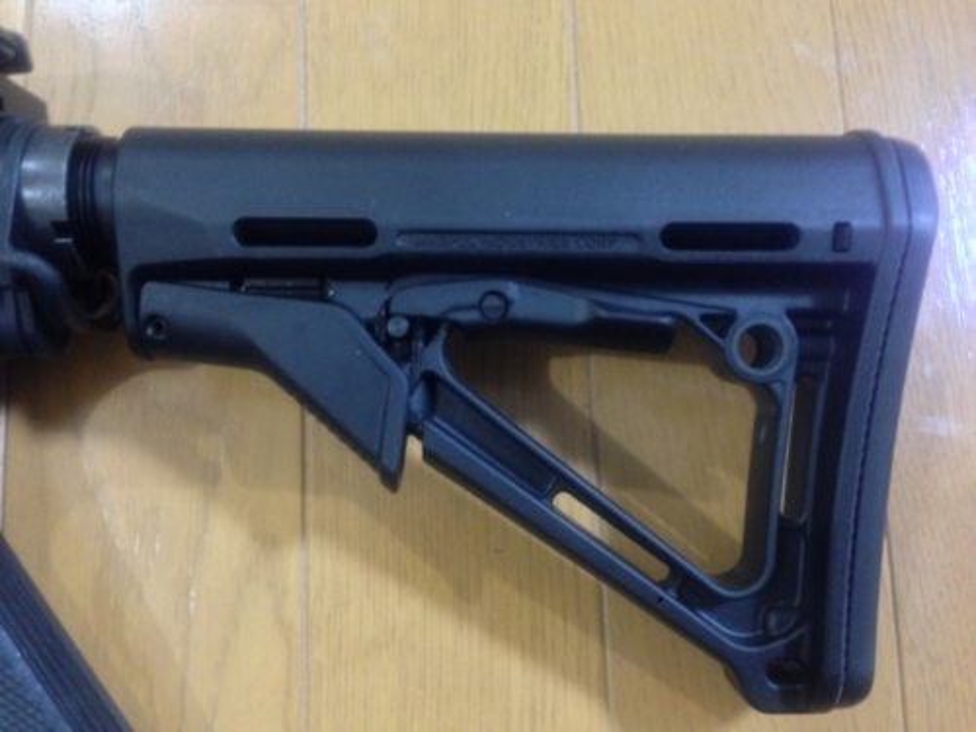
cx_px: 488
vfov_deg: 42.9
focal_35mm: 33
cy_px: 366
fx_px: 930
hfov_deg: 55.4
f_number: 2.4
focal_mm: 4.12
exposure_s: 1/15
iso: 500
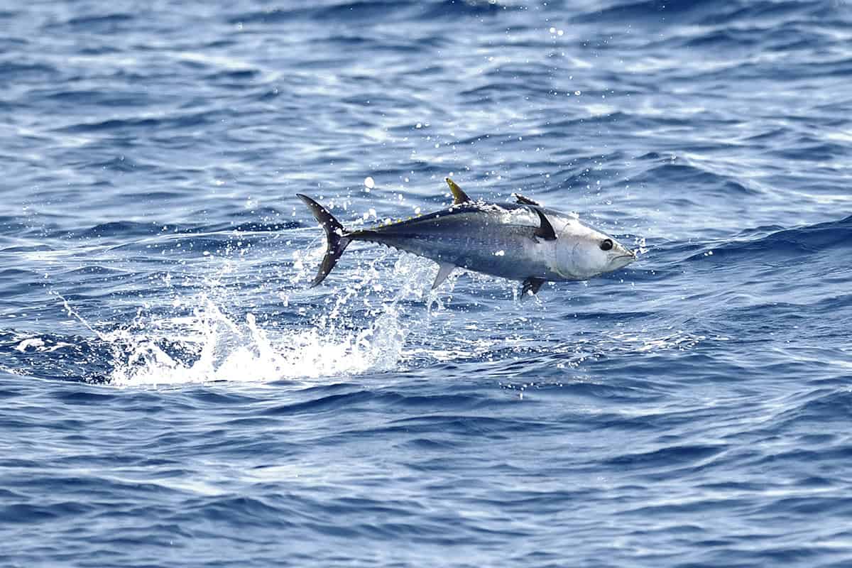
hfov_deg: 4.6
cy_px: 284
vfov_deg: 3.1
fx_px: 10649
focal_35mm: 450
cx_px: 426
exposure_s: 1/2000
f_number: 6.3
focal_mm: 300
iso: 800
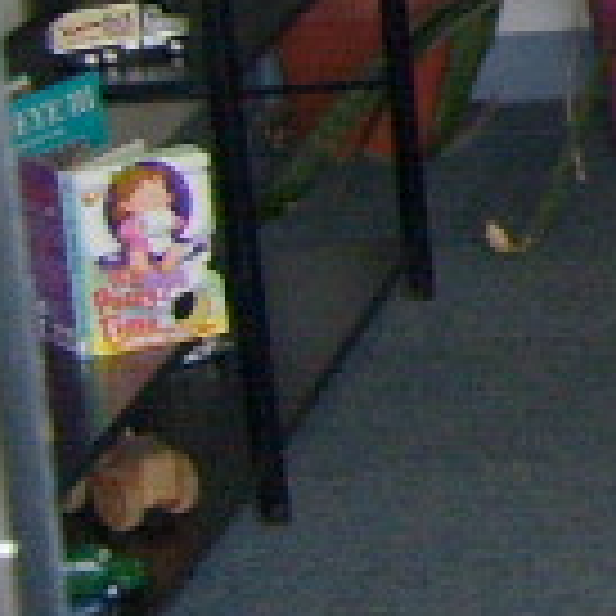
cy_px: -382
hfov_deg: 6.6
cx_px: 2095
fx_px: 4671
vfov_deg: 7.4
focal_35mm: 232
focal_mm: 5.8
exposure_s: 1/45
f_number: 2.8
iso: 100
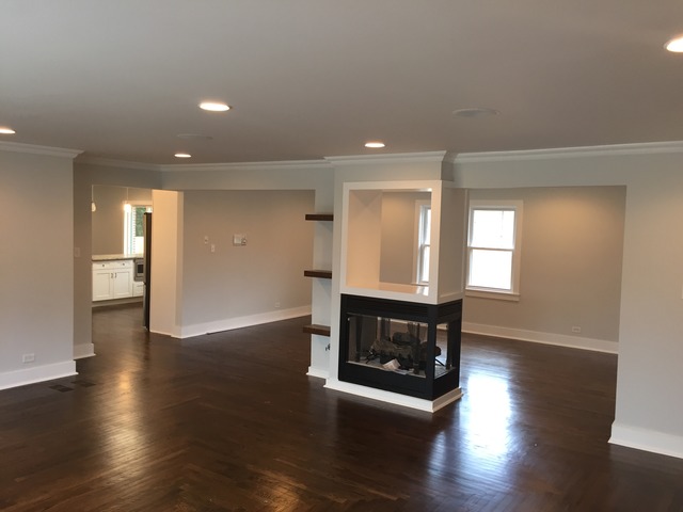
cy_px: 256
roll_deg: -1.8
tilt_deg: -3.7
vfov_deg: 48.2
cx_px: 342
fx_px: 572
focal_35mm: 29
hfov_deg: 61.7
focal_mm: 4.15
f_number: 2.2
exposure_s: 1/30
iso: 64
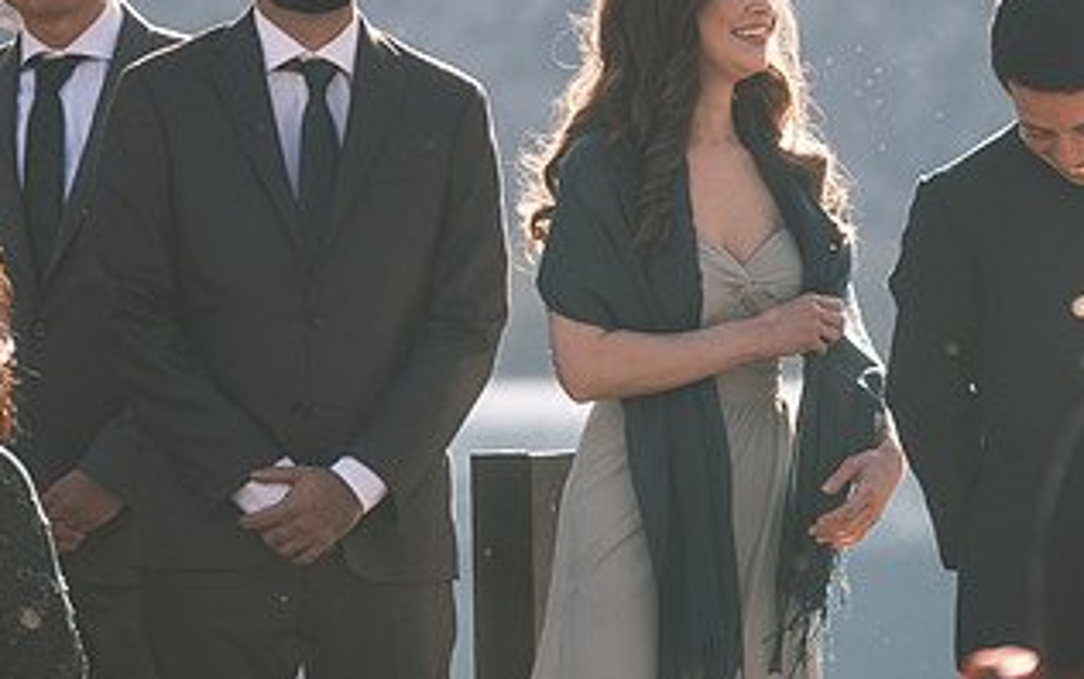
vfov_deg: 4.6
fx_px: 8455
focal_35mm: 286
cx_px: 628
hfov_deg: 7.3
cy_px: 50
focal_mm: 102.2
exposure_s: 1/800
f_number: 2.8
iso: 200
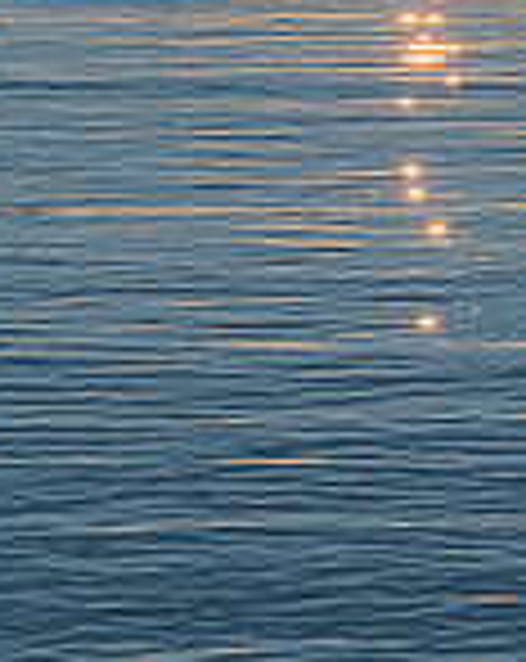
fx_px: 4978
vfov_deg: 7.4
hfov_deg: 6.0
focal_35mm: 255
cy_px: -384
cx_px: 484
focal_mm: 38
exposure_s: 1/500
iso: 50
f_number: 7.1
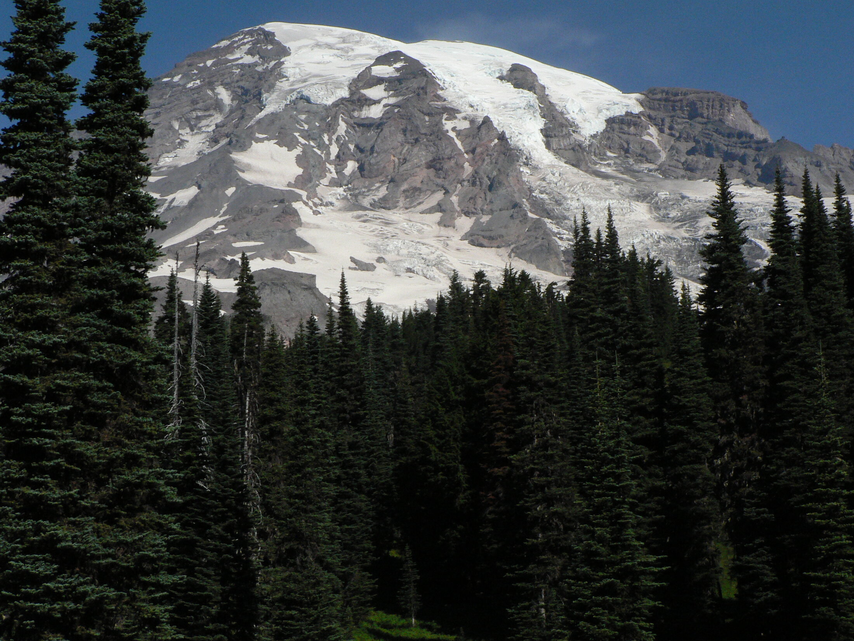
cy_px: 320
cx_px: 427
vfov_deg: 22.6
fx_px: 1604
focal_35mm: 65
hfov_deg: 29.8
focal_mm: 10.9
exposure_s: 1/1000
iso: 200
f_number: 8
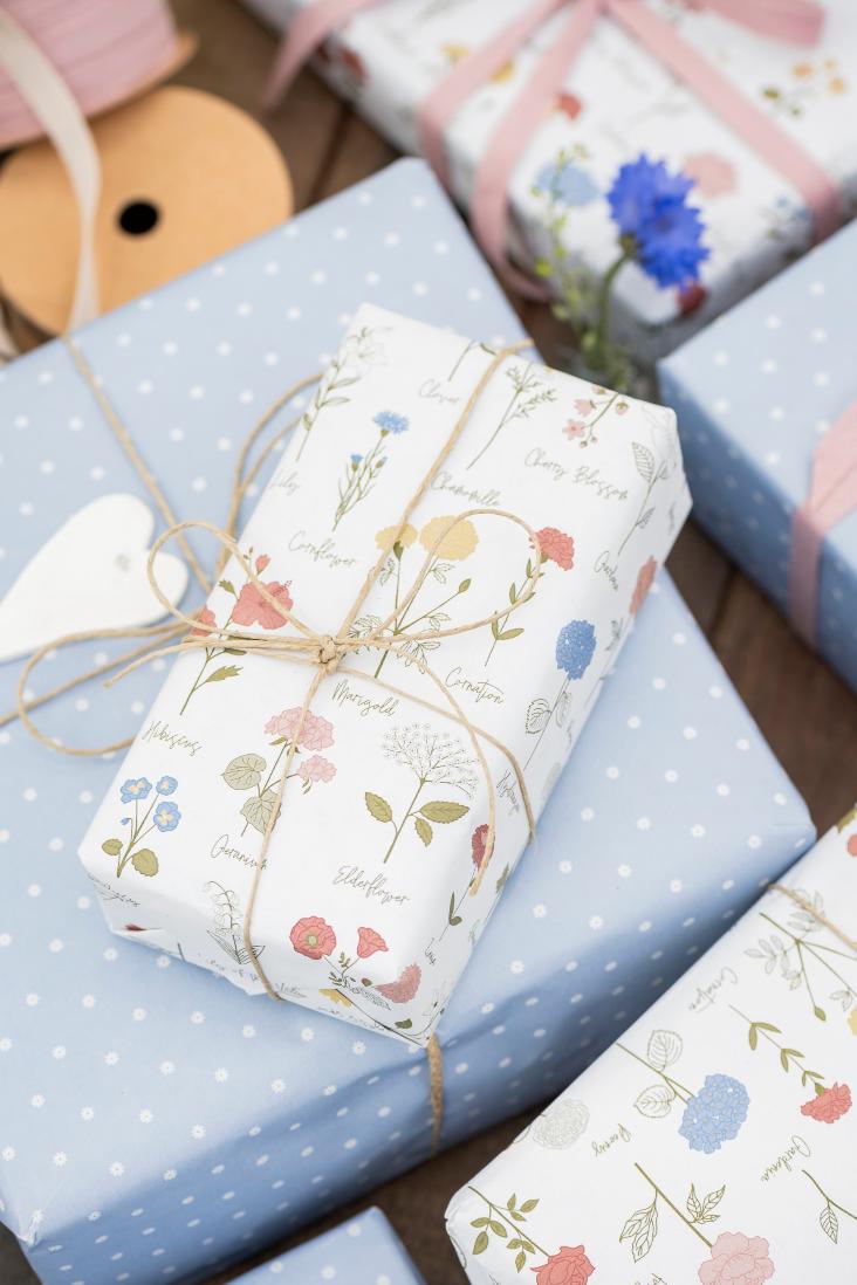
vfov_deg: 19.5
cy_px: 642
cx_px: 428
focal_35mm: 105
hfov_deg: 13.0
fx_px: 3749
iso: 100
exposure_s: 1/160
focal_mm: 105
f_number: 8
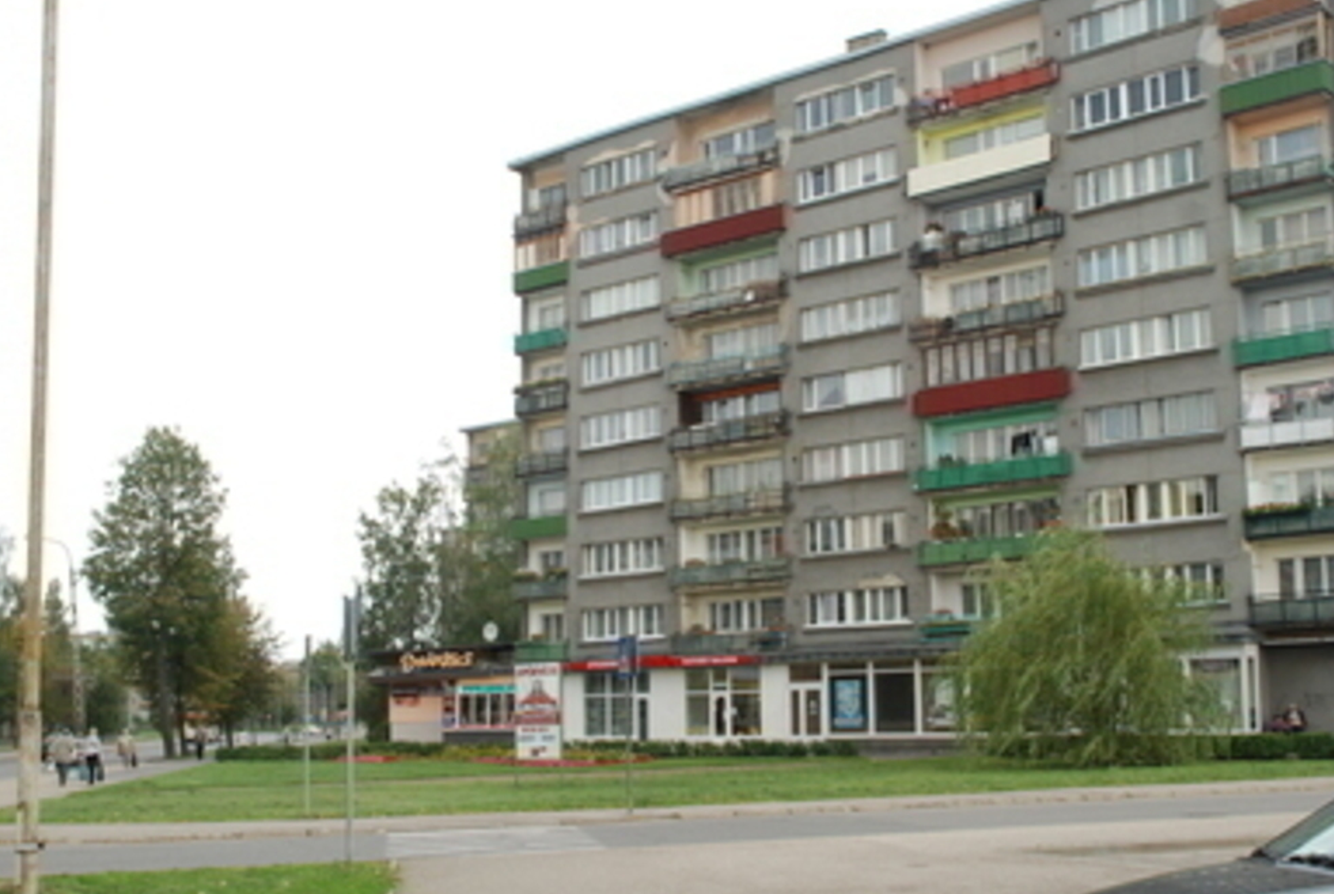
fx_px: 1596
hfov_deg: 45.4
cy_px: 535
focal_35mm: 43
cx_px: 647
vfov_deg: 31.2
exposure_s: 1/180
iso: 500
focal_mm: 22
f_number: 6.7
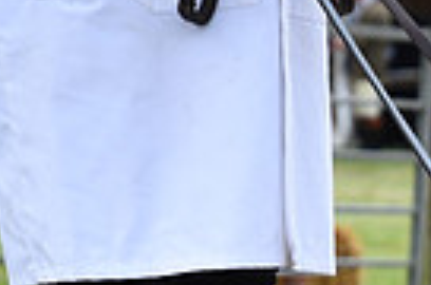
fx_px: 3822
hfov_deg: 6.3
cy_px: 516
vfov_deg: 4.2
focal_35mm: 320
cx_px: 843
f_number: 5.6
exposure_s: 1/1250
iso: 500
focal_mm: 75
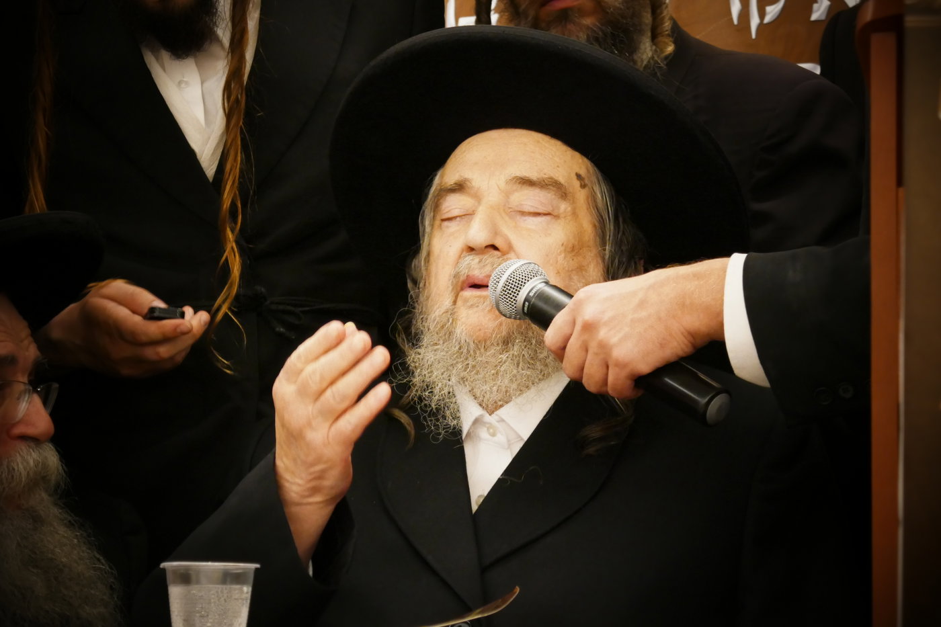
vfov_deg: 11.1
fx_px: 3214
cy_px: 314
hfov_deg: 16.7
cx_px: 470
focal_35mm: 123
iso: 1600
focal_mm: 44.9
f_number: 5.6
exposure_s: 1/50
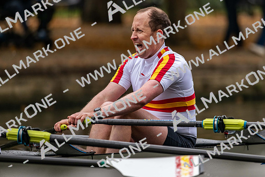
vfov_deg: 3.4
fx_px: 2945
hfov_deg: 5.2
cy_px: 88
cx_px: 132
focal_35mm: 400
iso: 2200
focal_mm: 400
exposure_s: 1/2500
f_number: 4.5
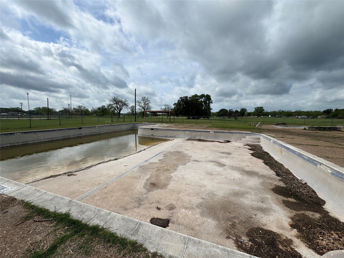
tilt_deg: -5.3
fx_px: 139
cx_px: 172
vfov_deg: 85.7
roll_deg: -0.4
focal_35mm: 14
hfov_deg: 102.1
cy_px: 129
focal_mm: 2.22
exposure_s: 1/3390
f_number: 2.2
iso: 50
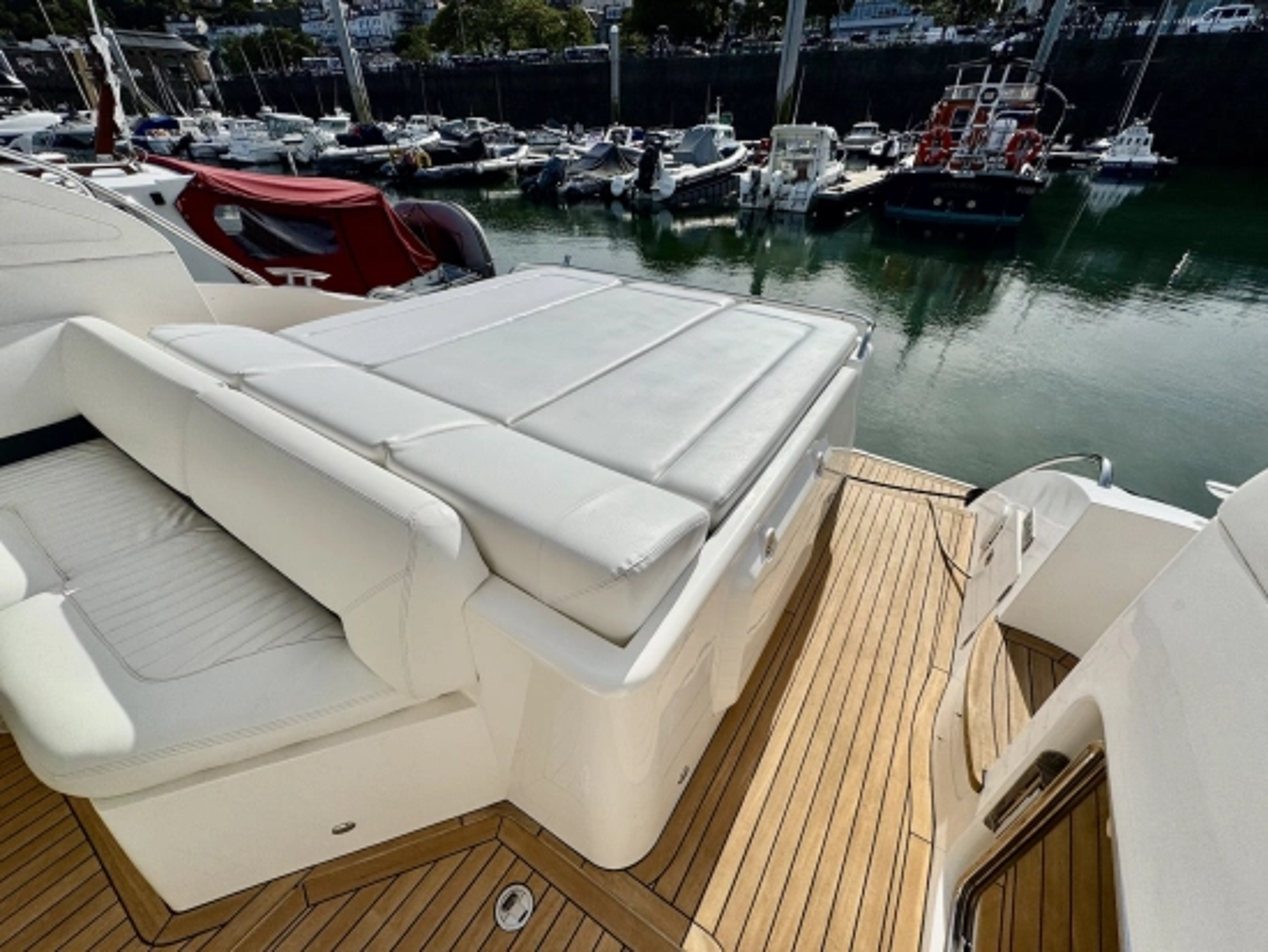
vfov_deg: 85.7
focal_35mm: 14
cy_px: 476
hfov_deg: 102.0
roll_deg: -0.6
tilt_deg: -35.6
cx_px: 634
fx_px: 513
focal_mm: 2.22
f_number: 2.2
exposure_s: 1/7299
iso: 40
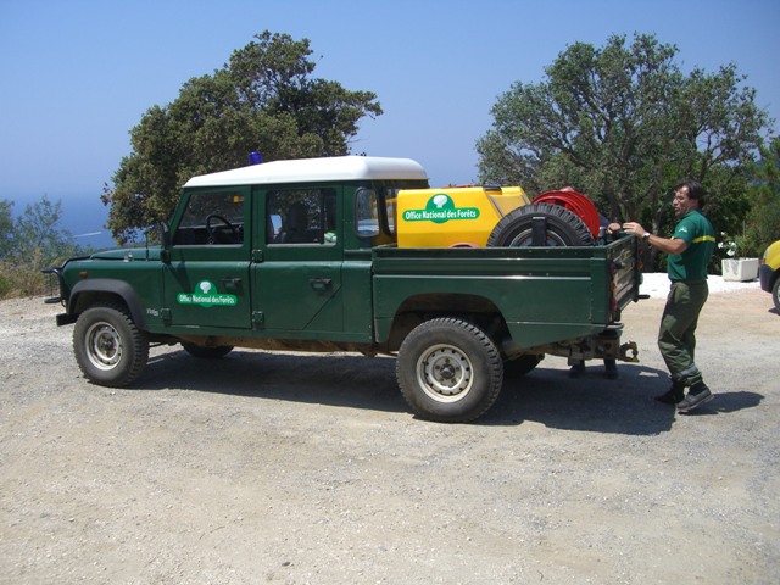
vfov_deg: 37.7
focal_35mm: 38
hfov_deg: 49.0
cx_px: 390
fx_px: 856
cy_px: 292
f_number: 5.6
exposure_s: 1/320
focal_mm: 7.9
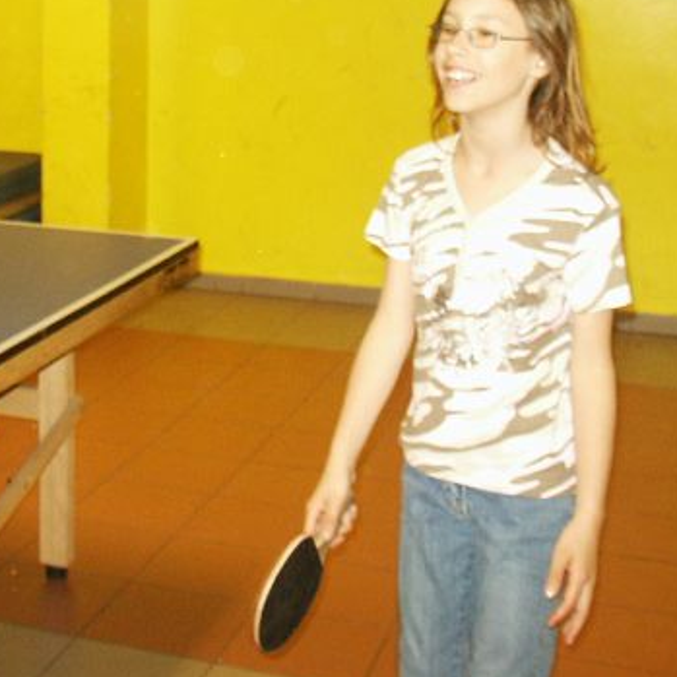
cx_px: 37
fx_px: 1571
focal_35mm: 71
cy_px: 103
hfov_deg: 23.5
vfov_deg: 23.8
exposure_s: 1/45
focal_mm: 7.18
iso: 200
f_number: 3
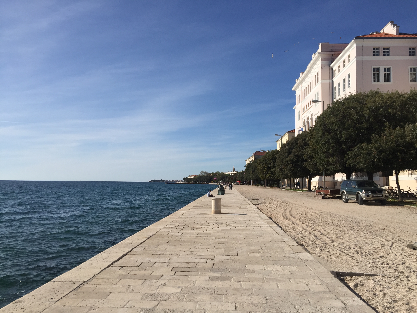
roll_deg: -1.0
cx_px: 208
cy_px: 156
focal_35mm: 29
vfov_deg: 48.2
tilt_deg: +4.5
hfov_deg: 61.7
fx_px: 349
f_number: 2.2
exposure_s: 1/3597
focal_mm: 4.15
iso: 32
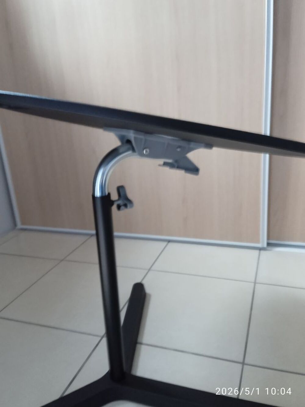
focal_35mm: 28
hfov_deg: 49.8
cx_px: 152
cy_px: 204
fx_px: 329
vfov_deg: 63.4
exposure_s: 1/20
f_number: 2.2
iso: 1157
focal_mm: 3.43
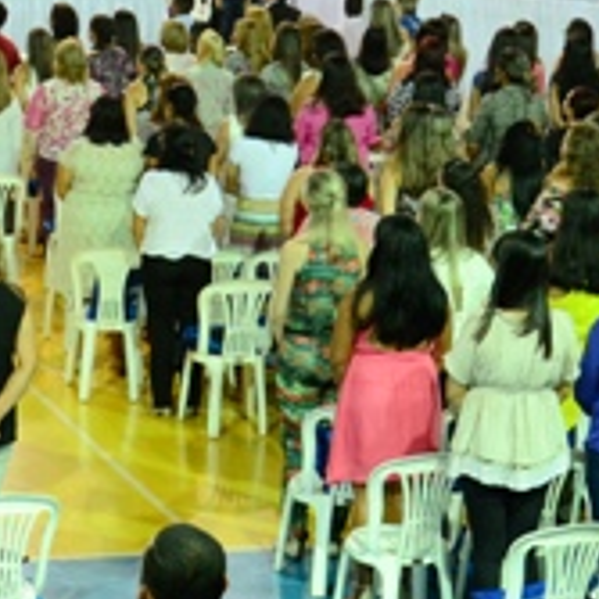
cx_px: 79
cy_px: 197
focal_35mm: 134
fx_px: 2623
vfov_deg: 13.0
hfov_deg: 12.9
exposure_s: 1/10
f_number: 4
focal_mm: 22
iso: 640
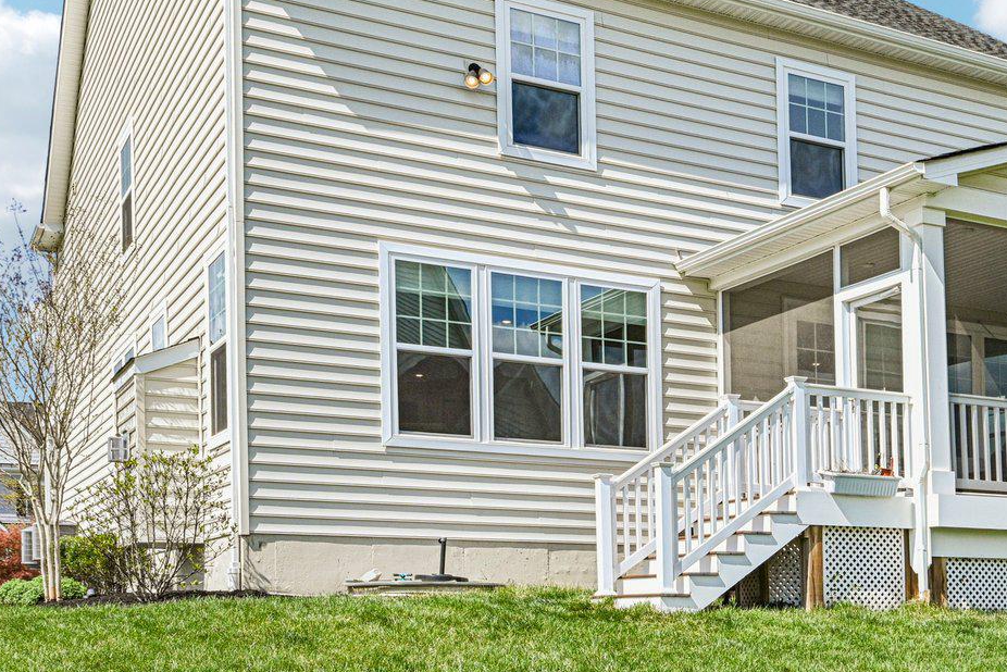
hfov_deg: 44.7
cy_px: -8
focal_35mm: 43
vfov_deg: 29.0
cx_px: 666
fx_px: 1206
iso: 400
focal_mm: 19.5
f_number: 8
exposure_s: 1/1250
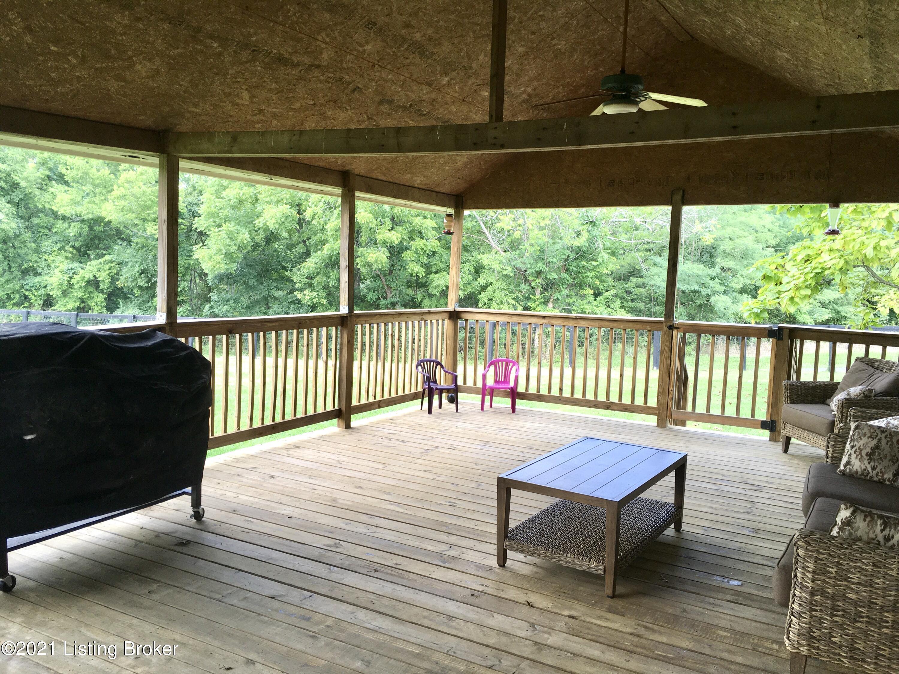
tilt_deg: -6.0
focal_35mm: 29
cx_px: 450
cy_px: 337
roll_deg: -1.6
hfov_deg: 61.7
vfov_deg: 48.2
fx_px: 753
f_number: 2.2
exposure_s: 1/120
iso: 32
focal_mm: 4.15
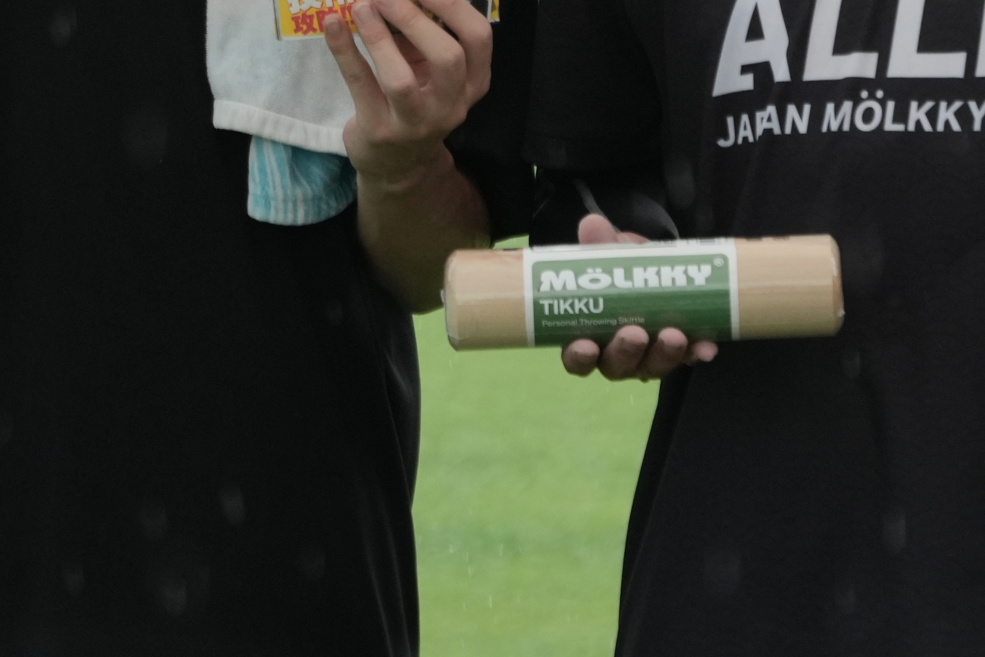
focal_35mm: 386
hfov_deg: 5.3
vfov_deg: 3.6
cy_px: -43
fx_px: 10561
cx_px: 479
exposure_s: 1/640
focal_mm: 100.4
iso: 640
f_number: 6.3
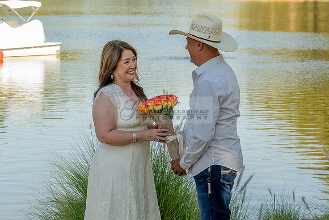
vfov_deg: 9.6
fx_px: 1310
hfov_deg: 14.2
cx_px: 55
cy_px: 148
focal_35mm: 143
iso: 200
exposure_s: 1/200
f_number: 7.1
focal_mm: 66
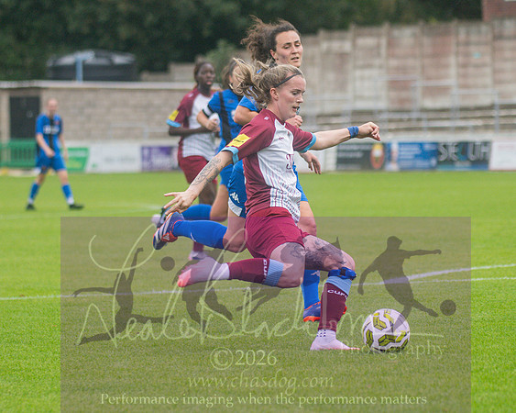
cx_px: 274
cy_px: 235
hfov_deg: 7.2
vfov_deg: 5.8
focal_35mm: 268
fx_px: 4094
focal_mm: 120
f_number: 4
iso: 320
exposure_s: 1/1000
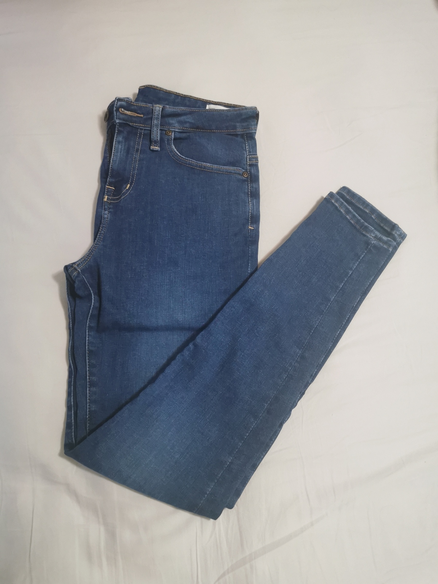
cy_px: 292
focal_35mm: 27
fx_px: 456
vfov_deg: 65.3
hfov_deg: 51.4
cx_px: 219
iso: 320
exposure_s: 1/33.3
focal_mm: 5.58
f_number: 1.8
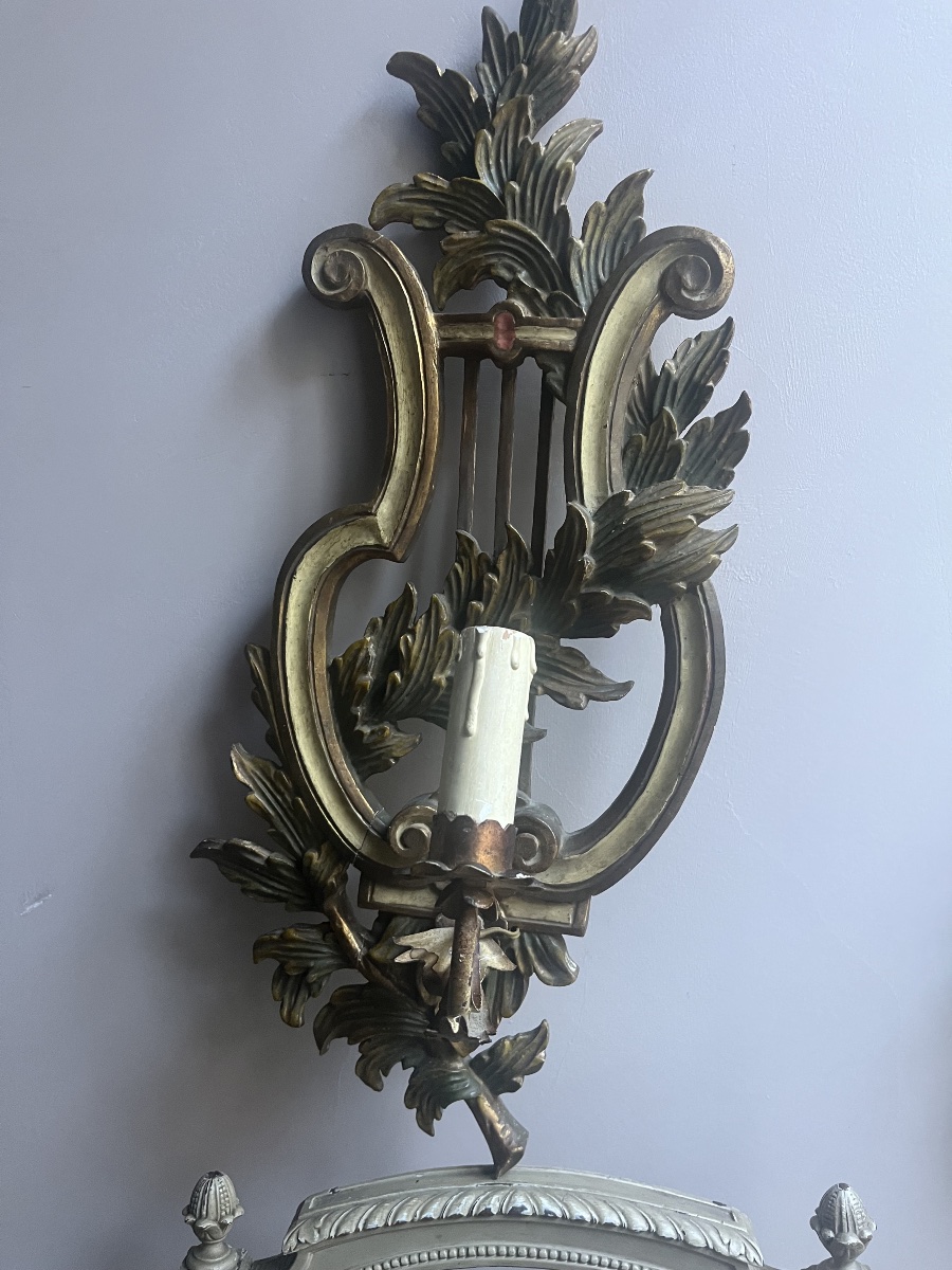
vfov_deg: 67.3
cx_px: 476
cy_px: 635
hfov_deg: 53.1
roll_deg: +3.0
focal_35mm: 26
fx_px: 953
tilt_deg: -12.0
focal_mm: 5.1
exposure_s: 1/60
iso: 250
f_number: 1.6
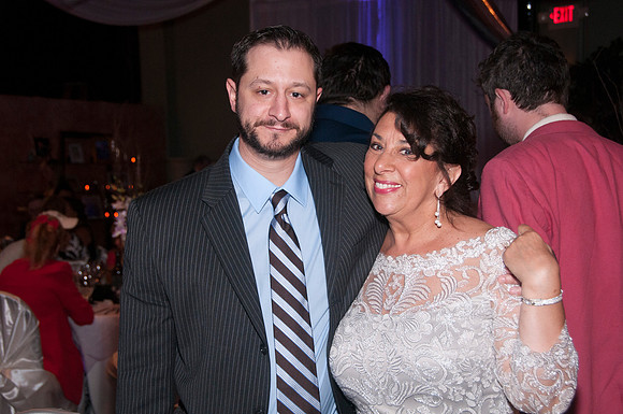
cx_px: 312
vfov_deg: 22.6
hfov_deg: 33.4
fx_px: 1037
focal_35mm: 60
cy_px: 207
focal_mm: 40
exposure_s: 1/30
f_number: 5.6
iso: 400
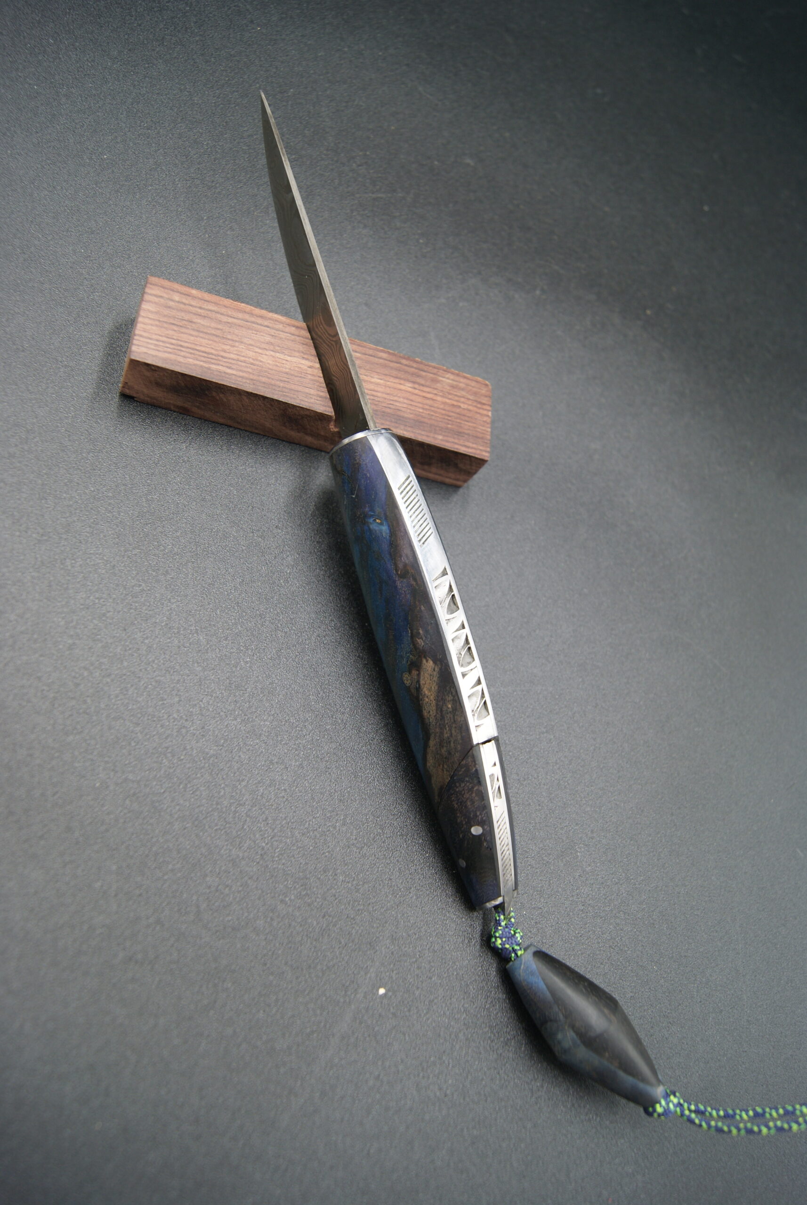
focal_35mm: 30
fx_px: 1006
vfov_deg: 61.9
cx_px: 404
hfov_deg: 43.7
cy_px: 602
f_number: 4
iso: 100
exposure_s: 1/30
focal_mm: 20
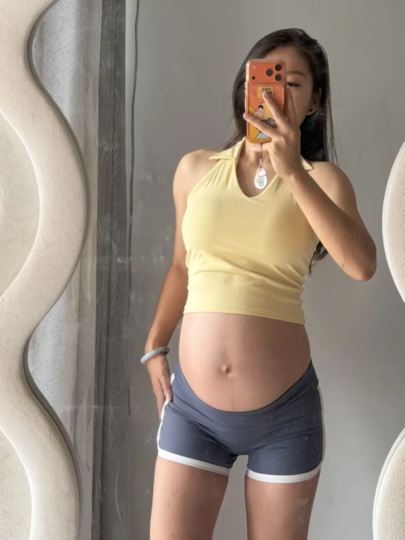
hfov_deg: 22.9
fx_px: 998
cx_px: 249
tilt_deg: -15.7
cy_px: 221
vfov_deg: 30.2
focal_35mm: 64
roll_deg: -1.5
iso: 100
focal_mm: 6.76
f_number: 1.78
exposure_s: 1/87
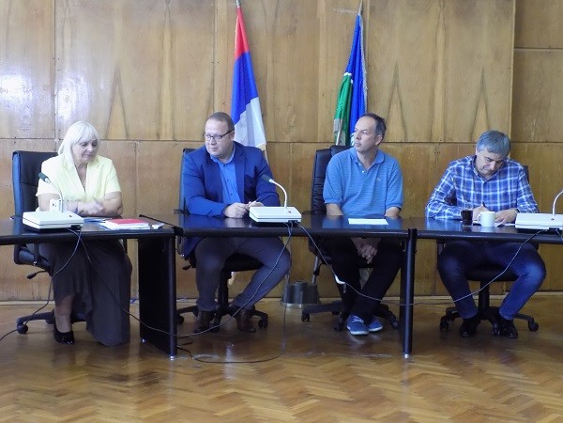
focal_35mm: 70
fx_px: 1138
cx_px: 282
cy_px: 212
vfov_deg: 21.0
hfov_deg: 27.8
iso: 500
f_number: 4.2
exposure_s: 1/30
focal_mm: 12.5
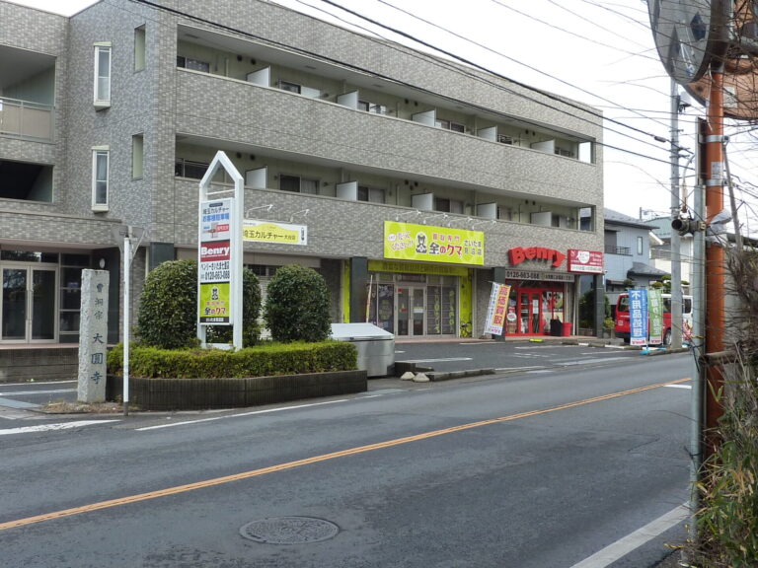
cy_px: 284
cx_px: 379
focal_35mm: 38
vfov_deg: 37.7
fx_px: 832
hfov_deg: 49.0
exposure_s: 1/125
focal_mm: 4.4
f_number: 4
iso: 125
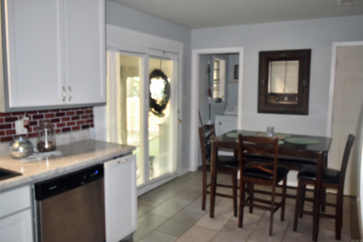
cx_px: 182
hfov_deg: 61.9
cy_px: 121
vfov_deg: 43.6
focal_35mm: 30
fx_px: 302
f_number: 3.8
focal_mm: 20
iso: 800
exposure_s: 1/60
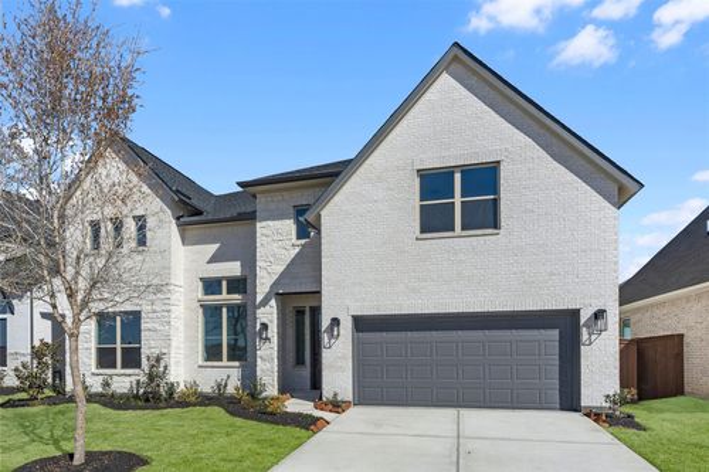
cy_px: 236
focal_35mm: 14
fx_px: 276
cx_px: 354
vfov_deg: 81.2
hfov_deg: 104.3
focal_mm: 14
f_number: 9
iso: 100
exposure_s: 1/60
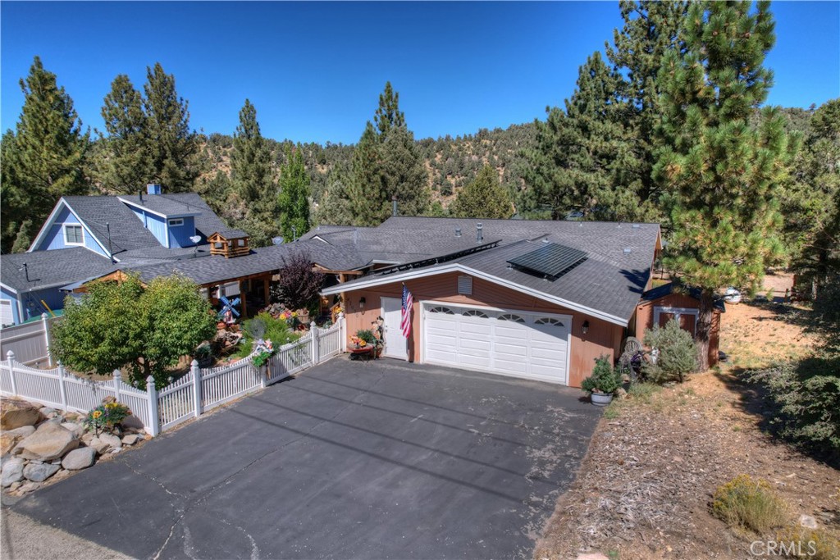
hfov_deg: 78.6
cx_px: 420
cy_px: 280
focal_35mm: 22
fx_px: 513
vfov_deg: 57.2
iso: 100
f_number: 2.8
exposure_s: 1/3000
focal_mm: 8.4
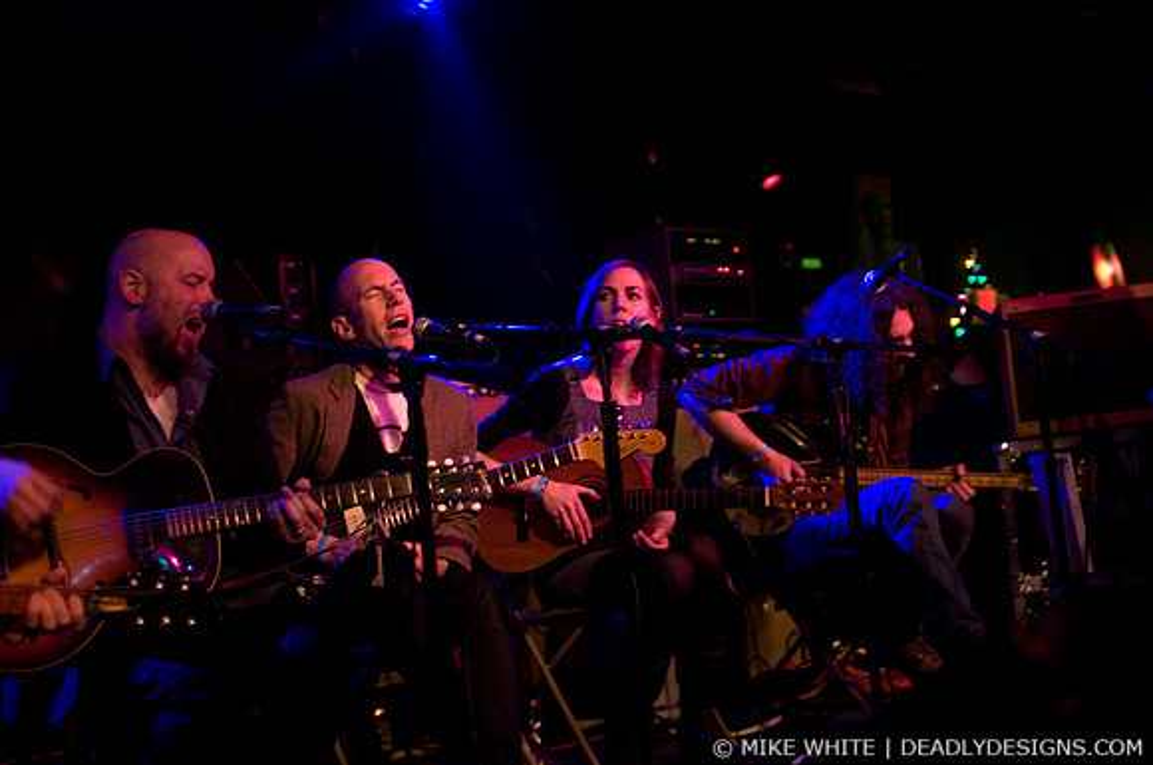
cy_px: 382
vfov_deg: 29.8
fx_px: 1439
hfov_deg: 43.7
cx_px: 576
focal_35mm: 45
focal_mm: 30
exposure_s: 1/60
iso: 1000
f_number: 1.6
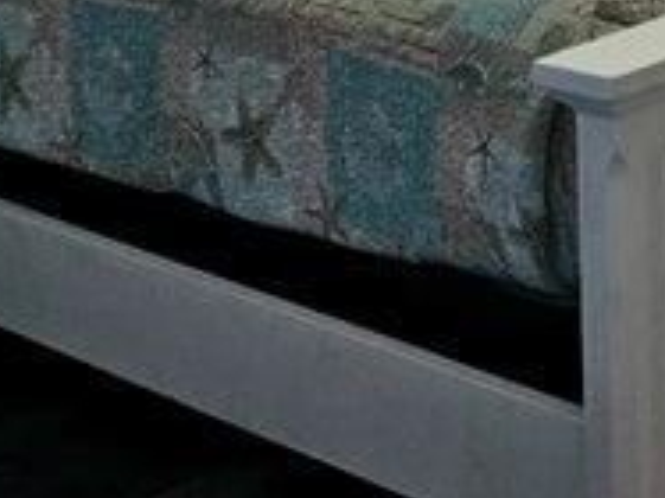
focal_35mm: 105
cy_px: -462
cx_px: 1350
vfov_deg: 12.6
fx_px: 2016
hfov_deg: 15.0
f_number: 1.7
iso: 80
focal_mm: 6.3
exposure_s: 1/120
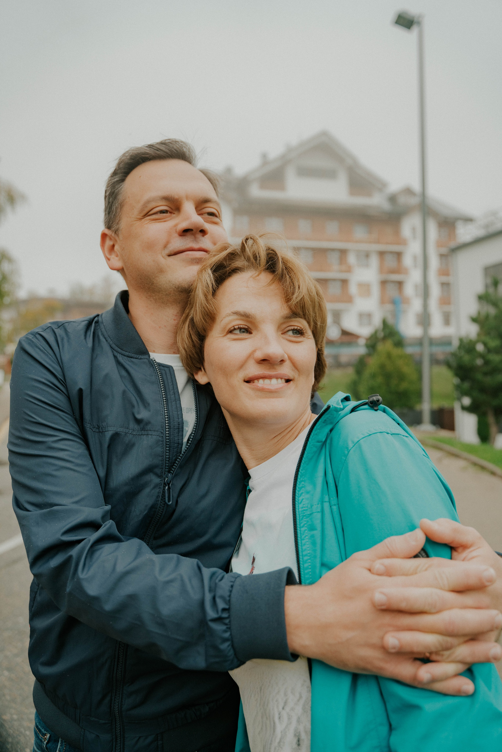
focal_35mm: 28
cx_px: 251
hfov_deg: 46.4
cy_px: 376
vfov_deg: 65.5
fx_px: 585
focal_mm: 28
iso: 320
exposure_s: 1/160
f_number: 3.5
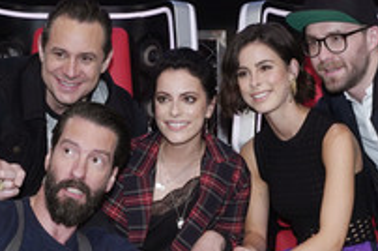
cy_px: 219
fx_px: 1101
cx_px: 179
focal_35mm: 105
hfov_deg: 19.5
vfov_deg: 12.9
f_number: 8
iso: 640
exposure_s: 1/60
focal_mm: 47
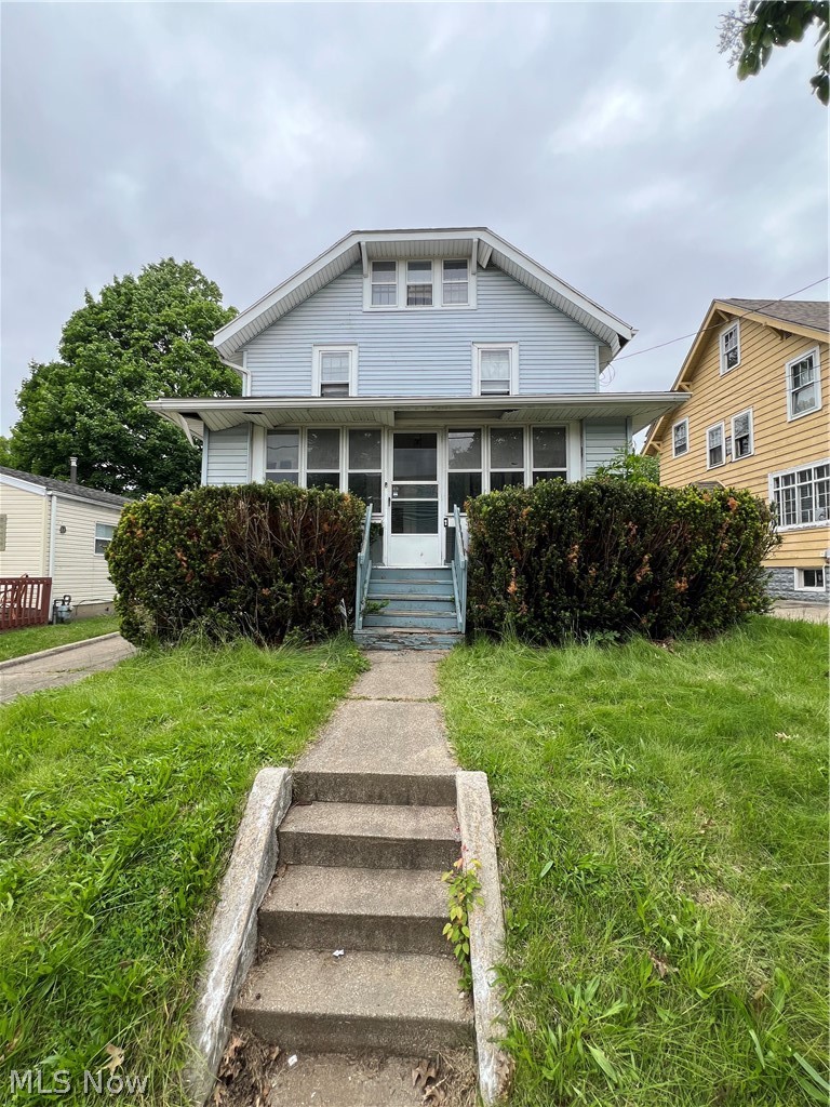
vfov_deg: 106.2
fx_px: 416
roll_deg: -0.3
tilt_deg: +2.6
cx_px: 415
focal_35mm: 13
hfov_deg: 89.9
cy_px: 554
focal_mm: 1.57
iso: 32
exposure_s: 1/449
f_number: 1.8
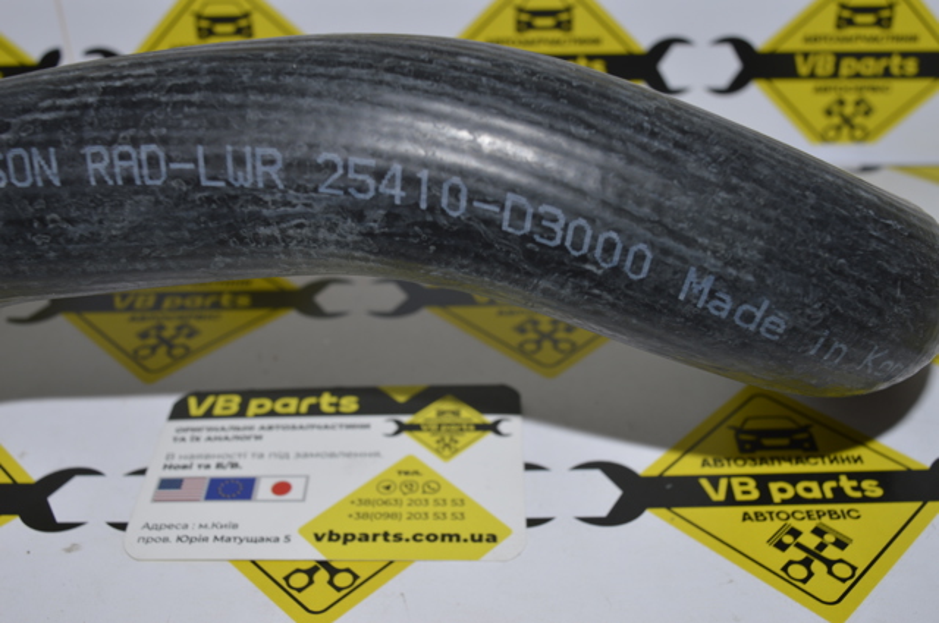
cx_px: 470
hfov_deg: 45.0
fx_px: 1133
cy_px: 312
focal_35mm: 44
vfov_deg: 30.8
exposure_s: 1/60
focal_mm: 29
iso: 100
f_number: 8
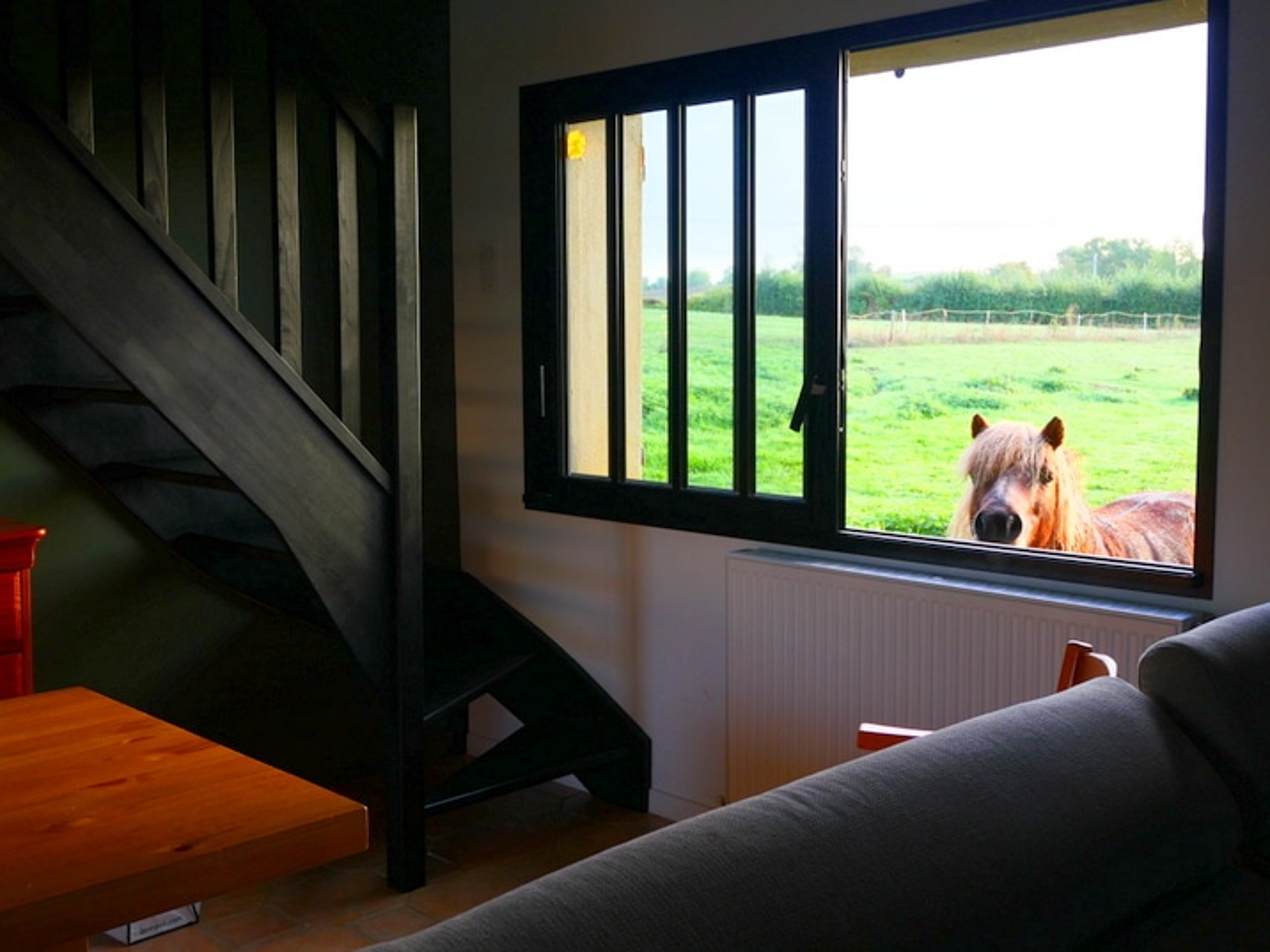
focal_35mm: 38
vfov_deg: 37.7
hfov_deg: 49.0
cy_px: 445
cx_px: 651
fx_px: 1394
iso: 200
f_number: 4
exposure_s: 1/60
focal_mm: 17
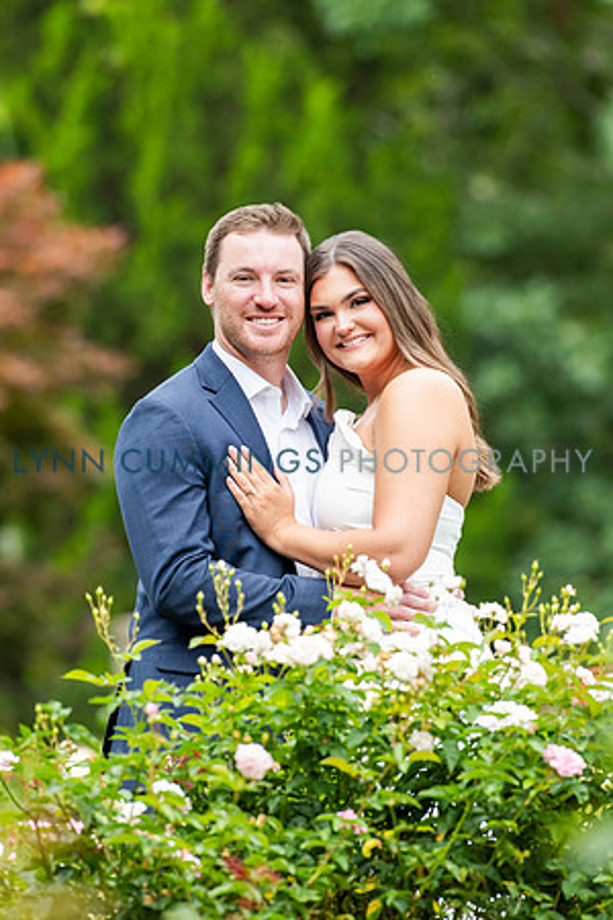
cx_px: 306
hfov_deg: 6.9
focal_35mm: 200
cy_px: 460
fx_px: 5108
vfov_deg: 10.3
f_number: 3.5
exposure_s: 1/800
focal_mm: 200
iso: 400
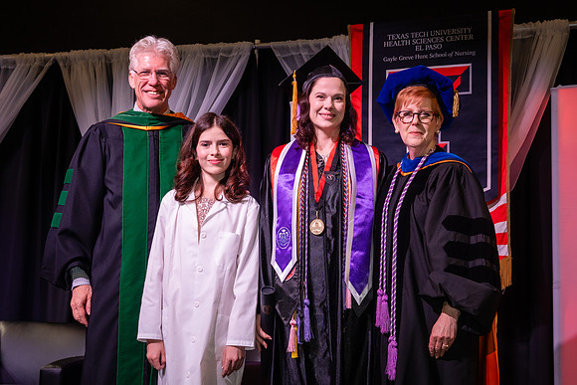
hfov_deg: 31.6
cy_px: 202
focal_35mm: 64
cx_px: 318
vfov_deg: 21.4
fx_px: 1019
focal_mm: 49
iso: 1250
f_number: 5.6
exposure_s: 1/160
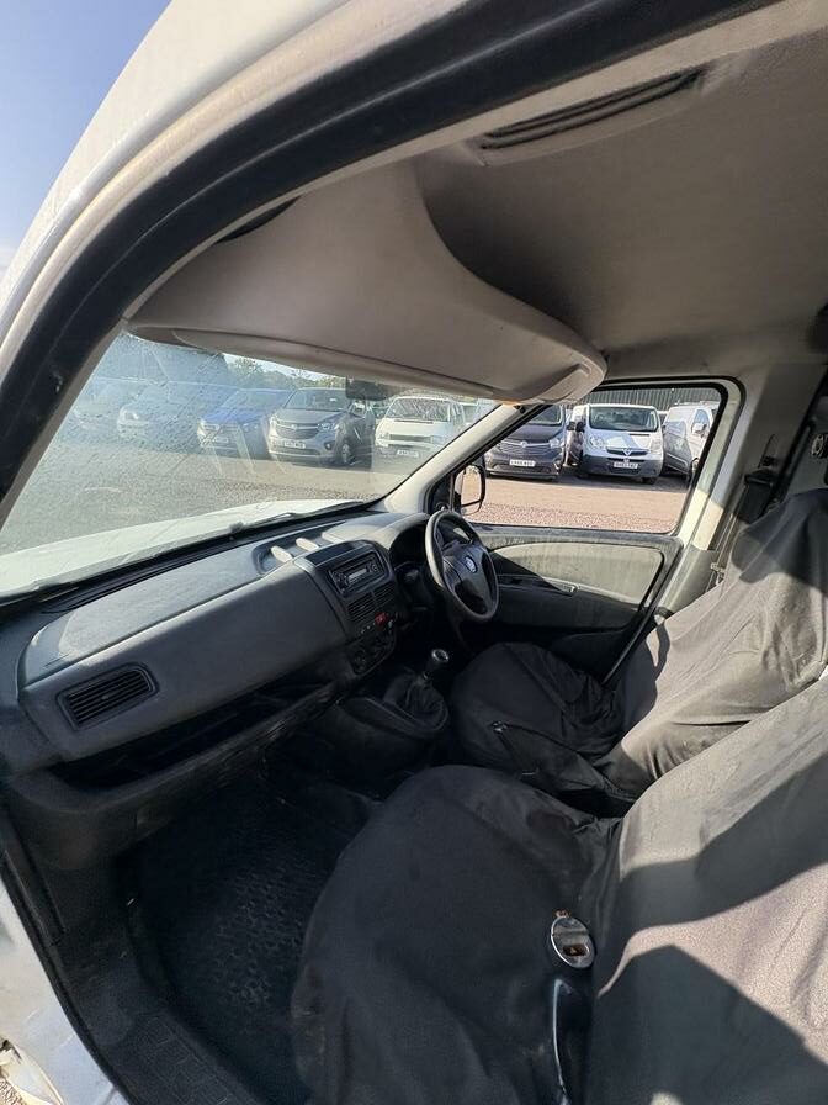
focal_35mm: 14
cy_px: 552
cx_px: 414
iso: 64
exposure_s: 1/403
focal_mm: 2.22
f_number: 2.2
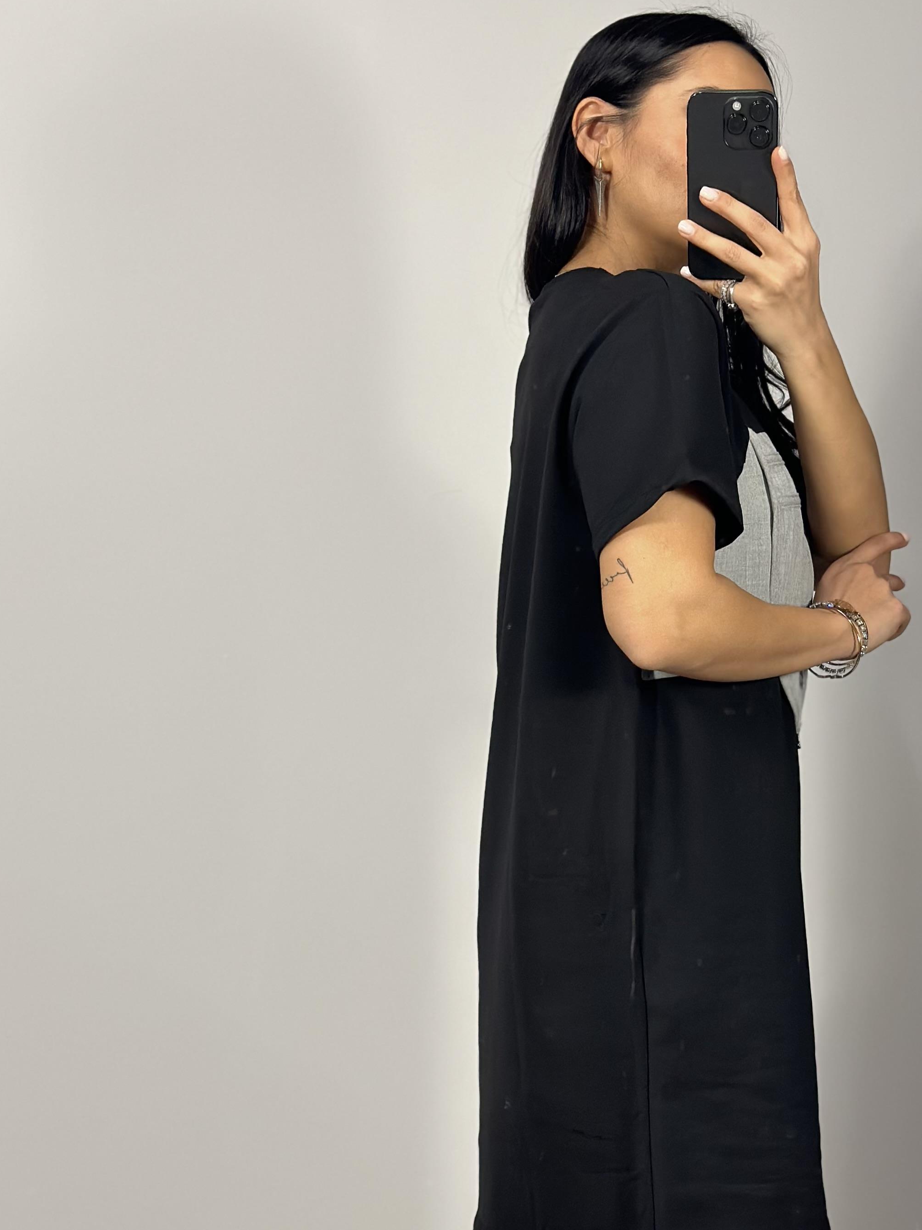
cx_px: 597
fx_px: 2557
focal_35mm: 72
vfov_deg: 26.9
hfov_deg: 20.4
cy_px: 793
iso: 160
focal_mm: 6.86
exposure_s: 1/100
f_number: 1.78
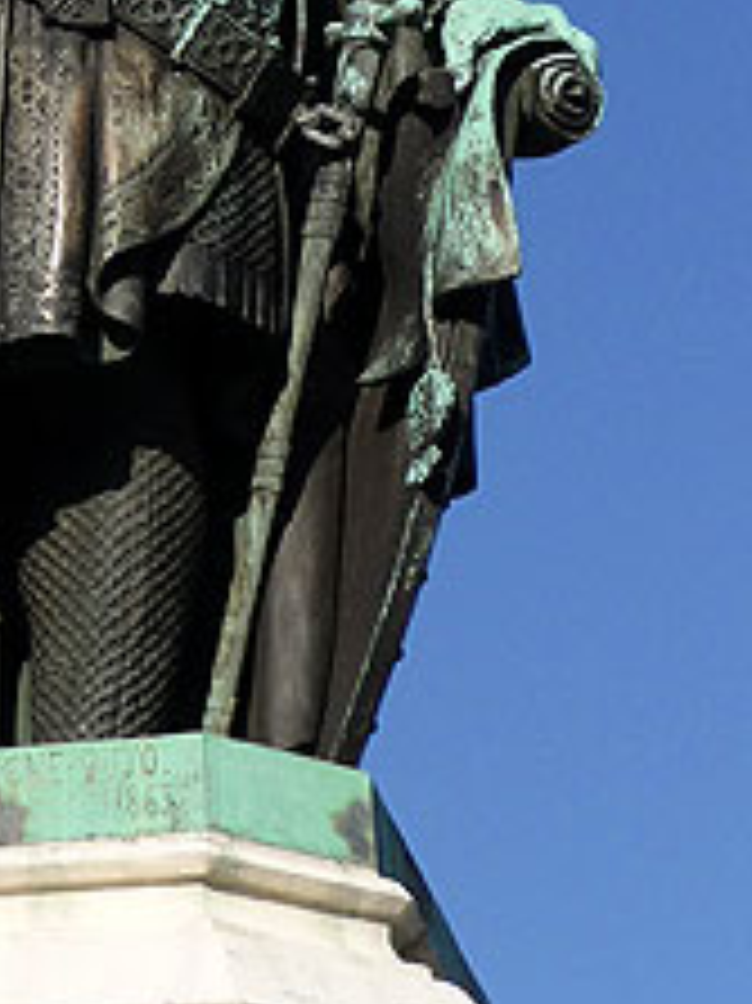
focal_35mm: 261
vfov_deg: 7.6
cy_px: 32
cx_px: -99
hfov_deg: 5.7
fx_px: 7567
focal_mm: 19.1
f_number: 4.7
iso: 100
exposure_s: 1/500
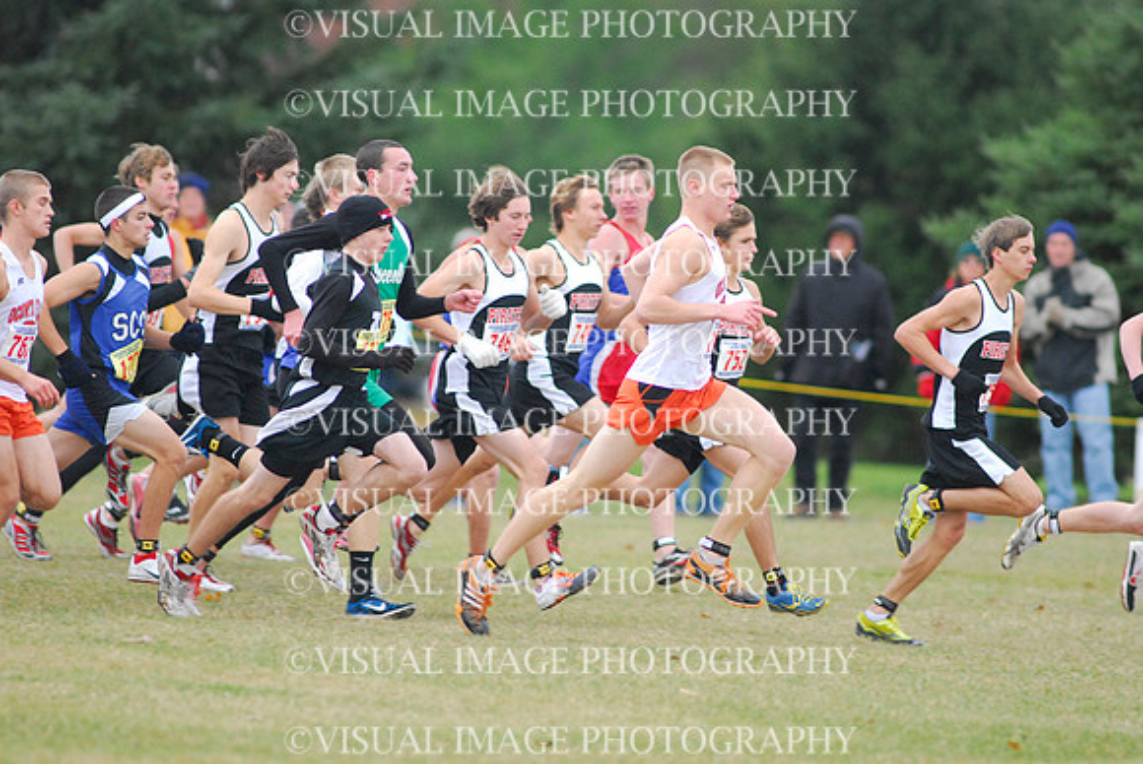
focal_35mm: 450
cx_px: 572
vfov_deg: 3.1
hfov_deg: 4.6
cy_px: 382
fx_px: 14302
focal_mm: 300
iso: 800
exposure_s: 1/640
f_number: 4
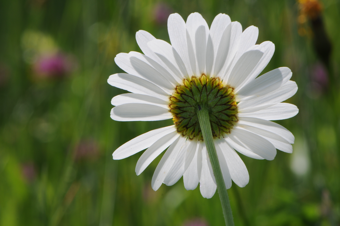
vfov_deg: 8.7
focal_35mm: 158
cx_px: 170
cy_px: 113
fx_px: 1486
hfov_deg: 13.1
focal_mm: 105
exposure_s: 1/160
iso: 200
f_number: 16
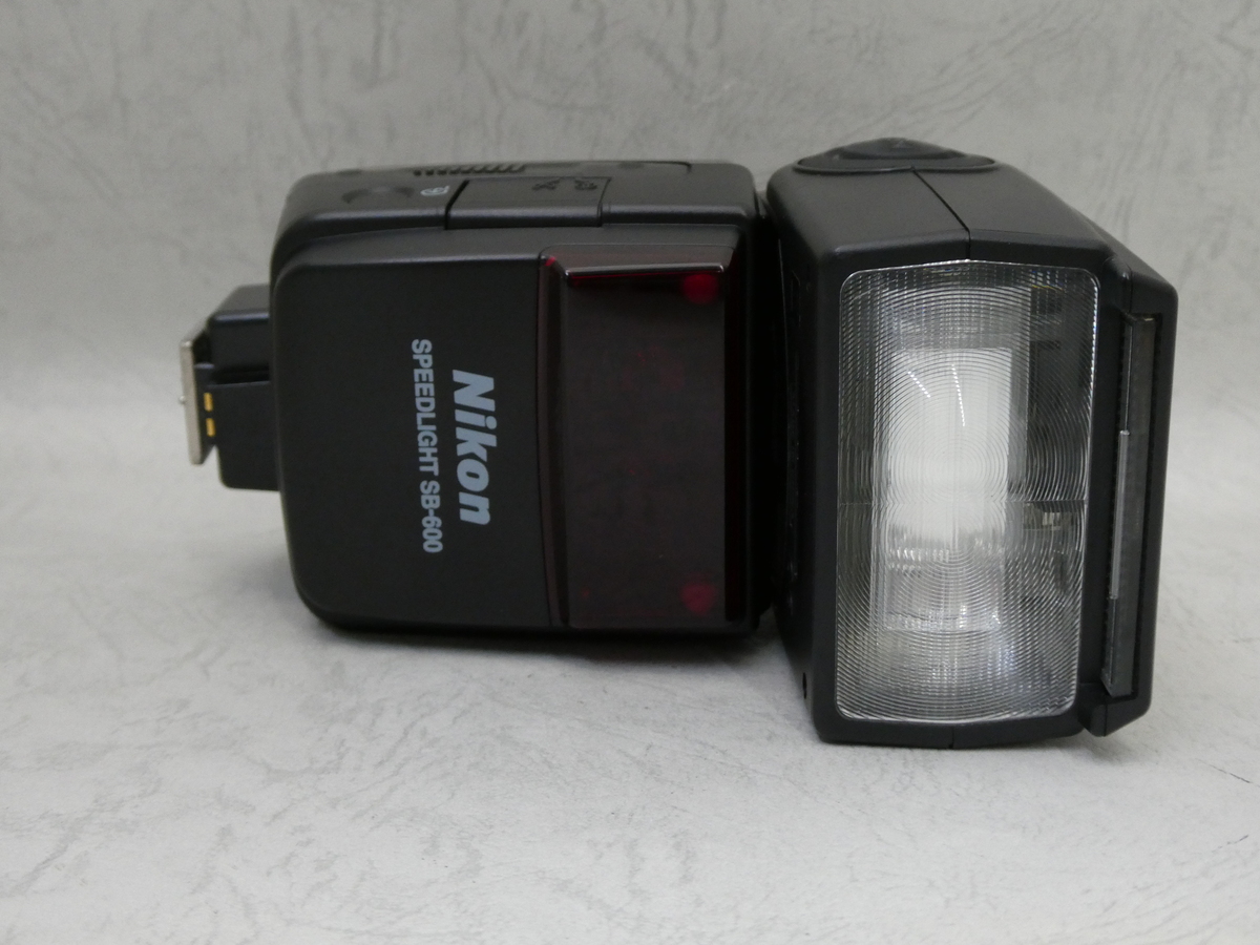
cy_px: 472
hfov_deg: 40.4
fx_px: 1711
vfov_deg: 30.9
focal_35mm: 47
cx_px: 630
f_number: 4
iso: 500
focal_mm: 8.4
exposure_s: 1/80
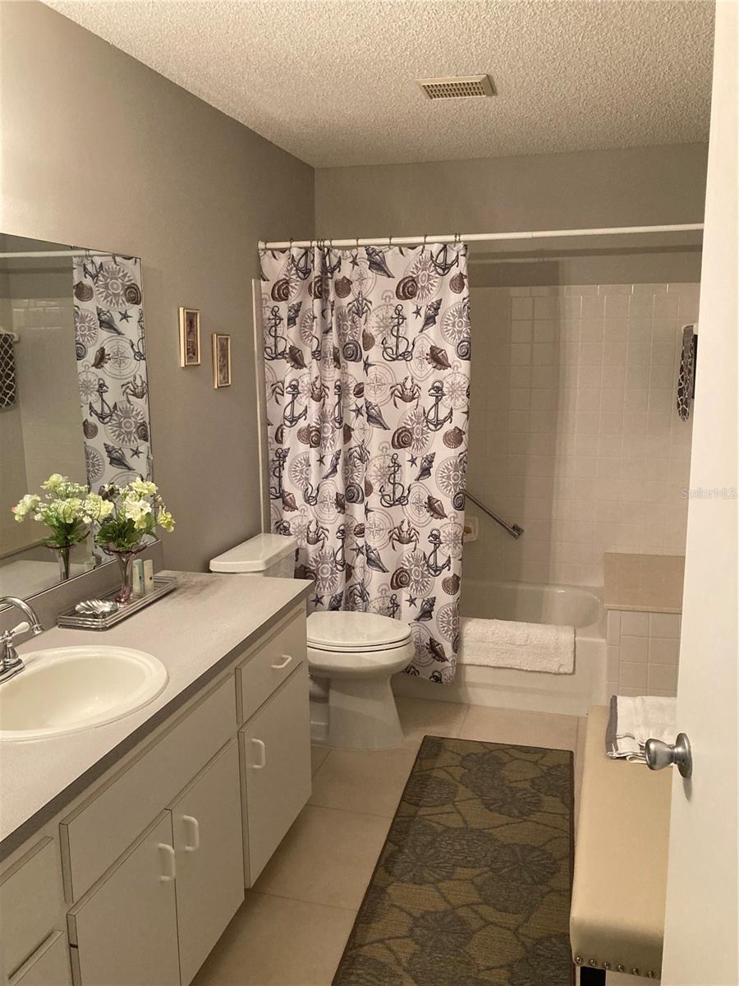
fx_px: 797
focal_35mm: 28
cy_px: 493
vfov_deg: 63.4
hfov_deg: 49.7
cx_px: 370
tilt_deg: -7.9
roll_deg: +1.1
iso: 320
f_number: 1.8
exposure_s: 1/60
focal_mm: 3.99
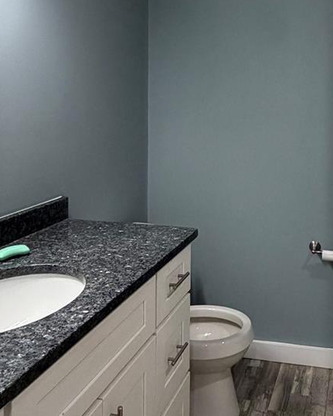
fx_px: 480
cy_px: 97
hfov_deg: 37.2
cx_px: 257
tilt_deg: -0.2
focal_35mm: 39
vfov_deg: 45.0
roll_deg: -0.1
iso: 250
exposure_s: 1/120
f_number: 2.2
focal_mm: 2.22
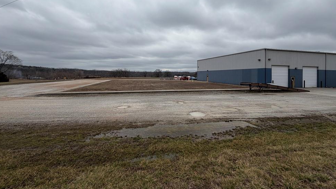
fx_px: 143
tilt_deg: +1.1
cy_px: 73
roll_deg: -0.4
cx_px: 172
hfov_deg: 99.3
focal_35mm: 16
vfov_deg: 66.3
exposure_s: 1/1572
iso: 20
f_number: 2.2
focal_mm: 2.22
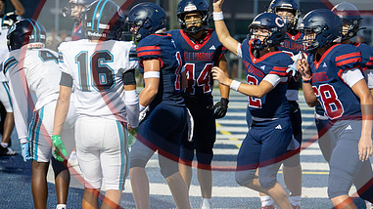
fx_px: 1829
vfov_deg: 6.6
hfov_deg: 11.6
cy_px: 65
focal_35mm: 185
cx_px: 223
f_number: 2.8
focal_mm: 116
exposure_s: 1/1000
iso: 10000
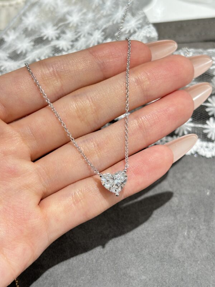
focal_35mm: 52
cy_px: 144
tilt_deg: -53.2
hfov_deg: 28.0
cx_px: 108
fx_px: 431
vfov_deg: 36.8
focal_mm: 5.96
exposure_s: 1/100
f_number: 1.6
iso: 40
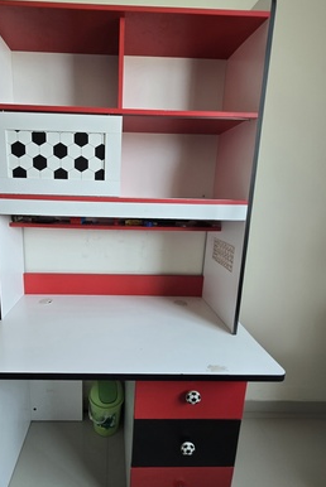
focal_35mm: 16
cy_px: 243
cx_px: 118
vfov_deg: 96.7
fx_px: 217
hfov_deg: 72.4
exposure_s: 1/50.3
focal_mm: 2.2
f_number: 2.2
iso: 80
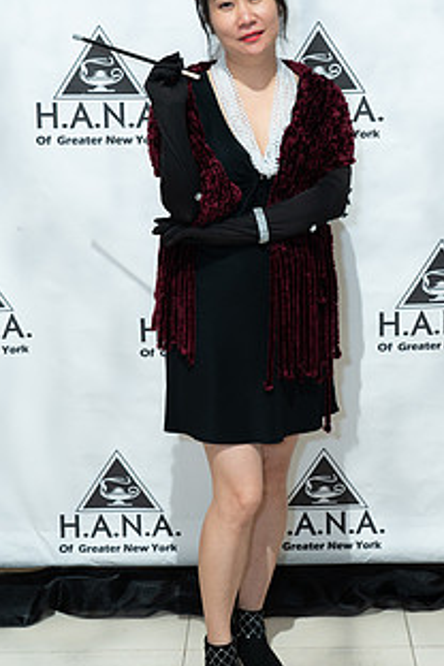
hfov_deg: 18.2
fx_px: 1387
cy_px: 292
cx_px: 269
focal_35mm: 75
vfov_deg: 27.0
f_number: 5
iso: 640
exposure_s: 1/160
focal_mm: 52
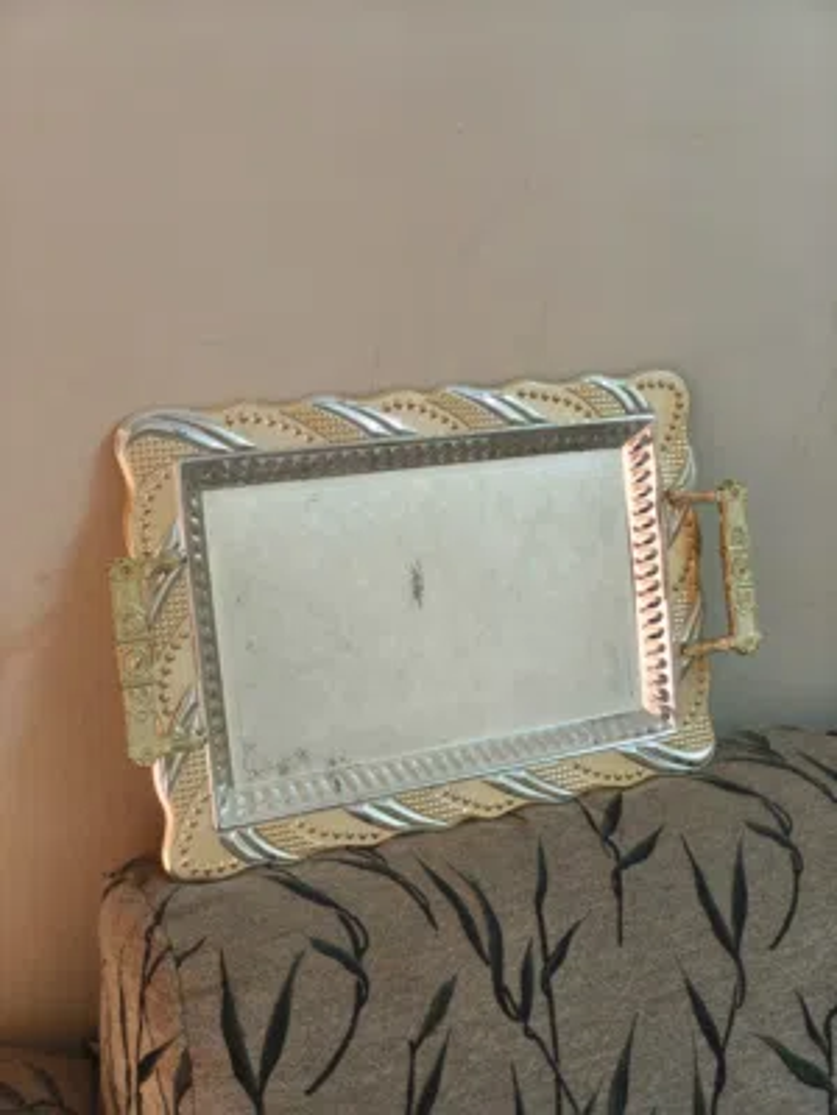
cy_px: 558
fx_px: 1612
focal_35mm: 50
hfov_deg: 29.1
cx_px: 418
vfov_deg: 38.2
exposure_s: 1/50
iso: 2000
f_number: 1.9
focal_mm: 7.1
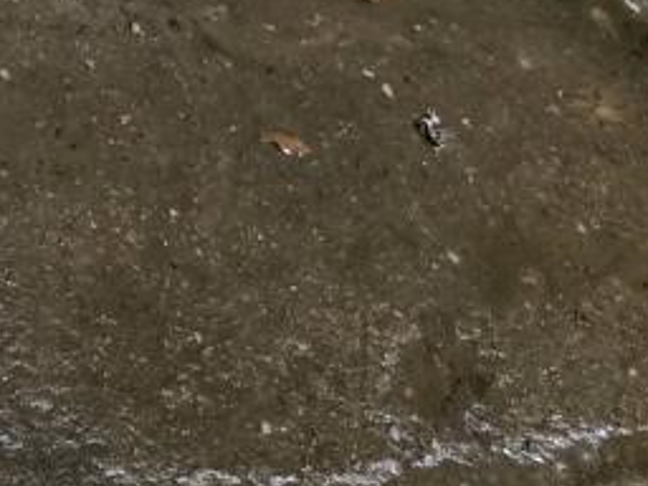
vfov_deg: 11.1
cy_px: -625
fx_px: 2153
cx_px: -957
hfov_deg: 12.7
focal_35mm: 115
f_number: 1.7
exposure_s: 1/60
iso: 1250
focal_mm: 6.3
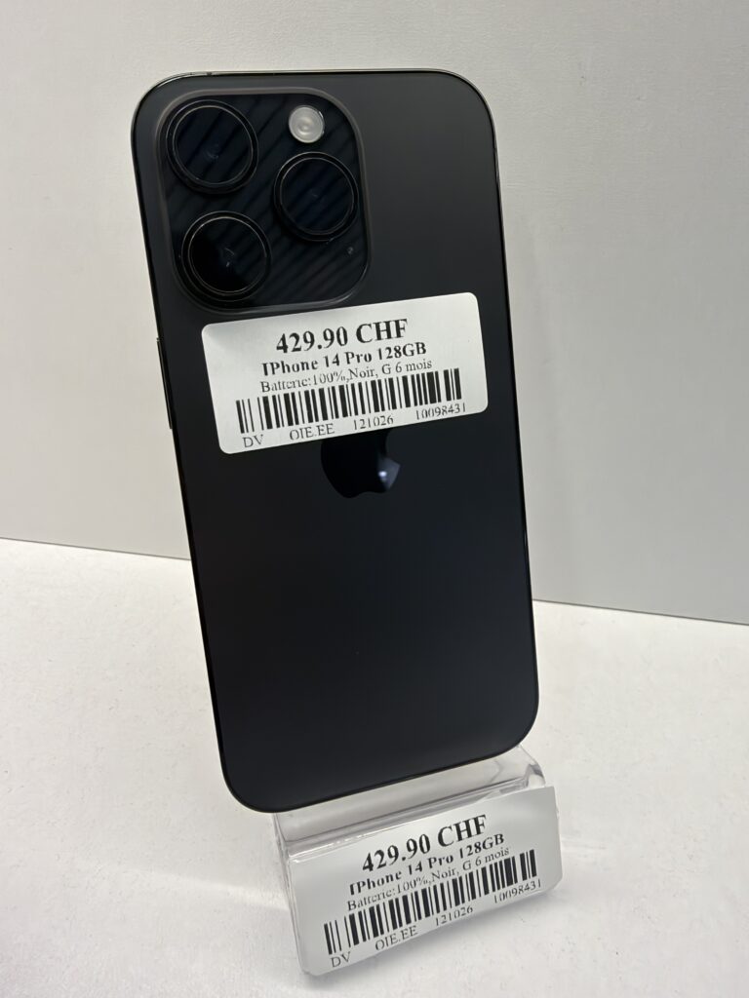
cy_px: 499
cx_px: 374
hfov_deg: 54.9
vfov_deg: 69.4
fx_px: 721
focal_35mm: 25
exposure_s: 1/100
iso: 100
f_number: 2.2
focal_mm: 2.22
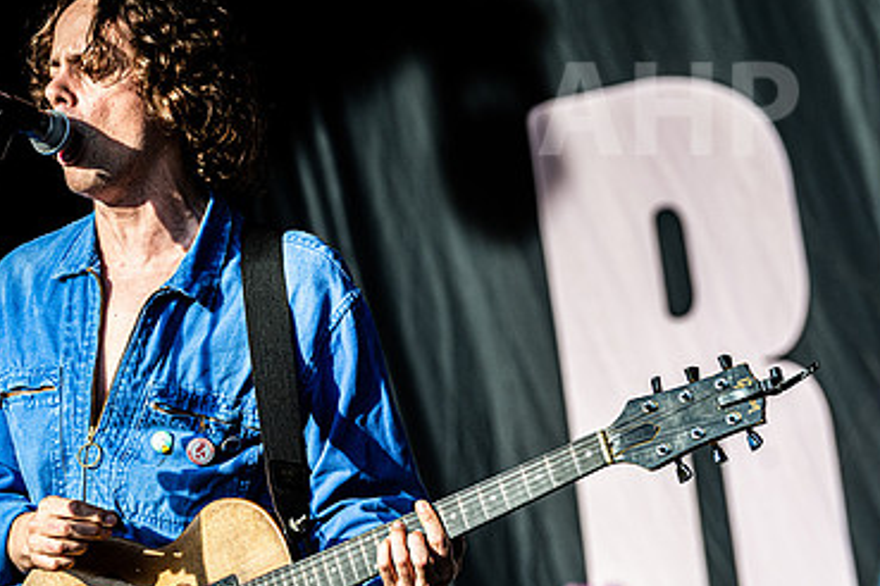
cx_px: 142
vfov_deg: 5.5
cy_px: 344
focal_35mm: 252
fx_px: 6160
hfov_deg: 8.2
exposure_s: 1/1000
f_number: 5
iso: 640
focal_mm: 145
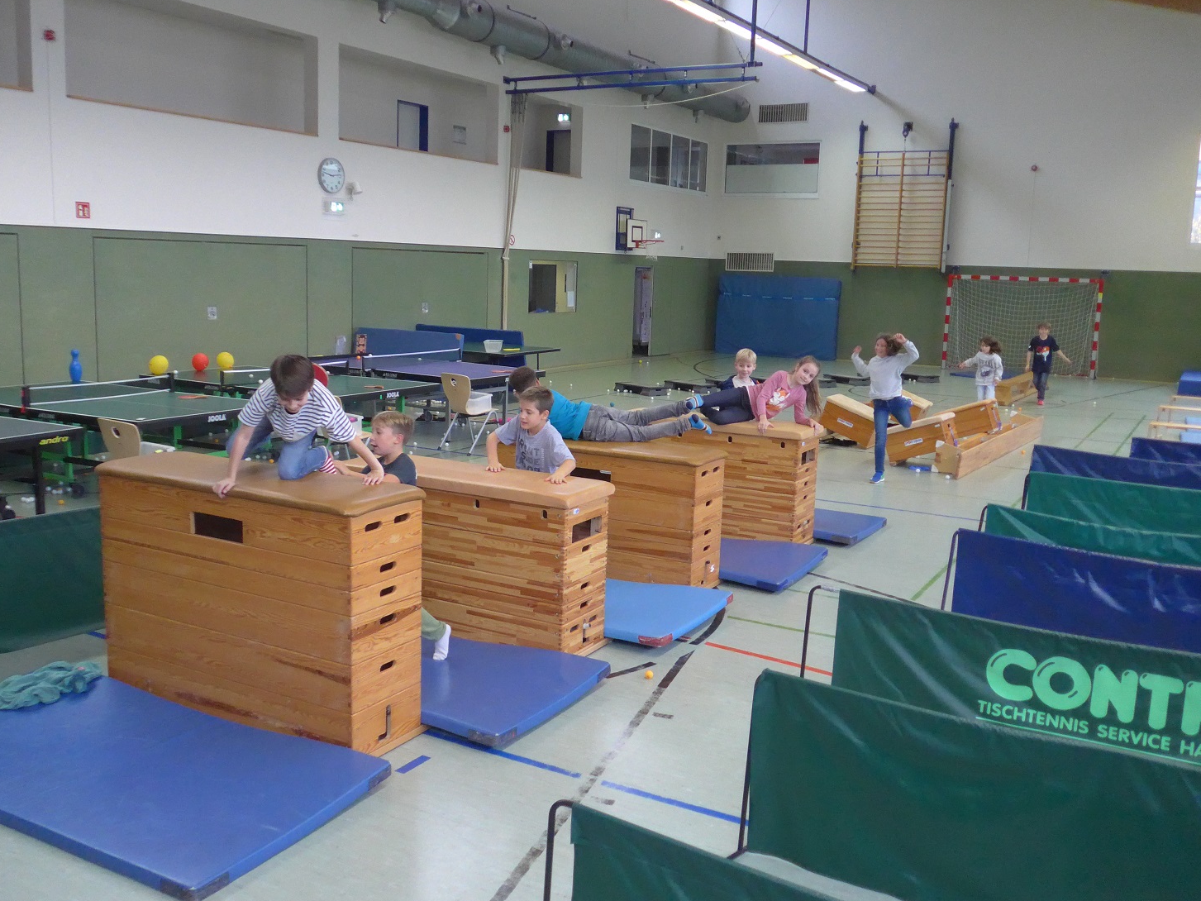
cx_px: 584
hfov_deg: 56.8
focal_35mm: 32
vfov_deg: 44.2
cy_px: 453
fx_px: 1110
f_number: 2.1
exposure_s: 1/250
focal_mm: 6.5
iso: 1000
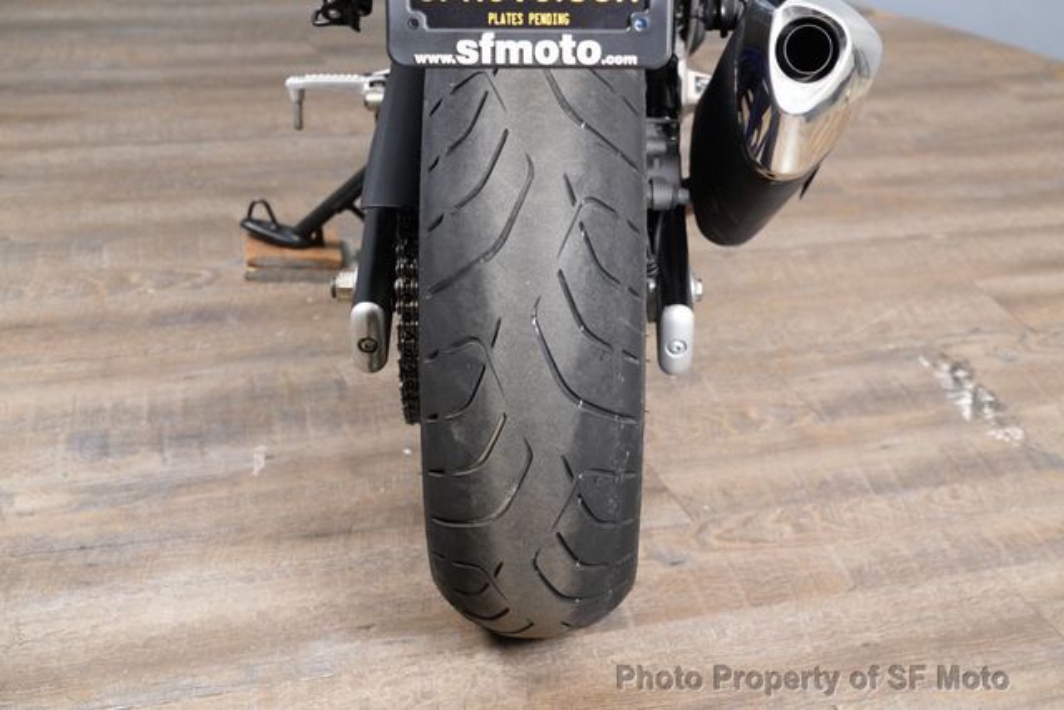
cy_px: 355
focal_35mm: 60
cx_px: 532
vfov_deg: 22.6
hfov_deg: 33.4
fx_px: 1774
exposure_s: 1/100
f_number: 7.1
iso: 5000
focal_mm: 60
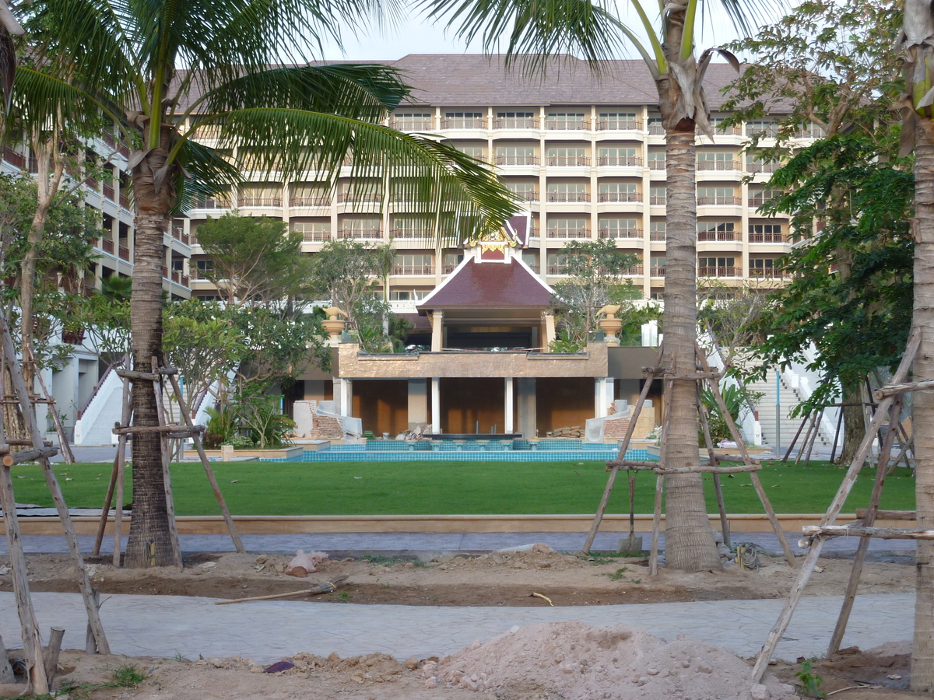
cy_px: 350
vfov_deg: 23.3
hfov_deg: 30.7
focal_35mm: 63
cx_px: 467
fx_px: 1700
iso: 80
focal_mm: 10.3
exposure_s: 1/60
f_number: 4
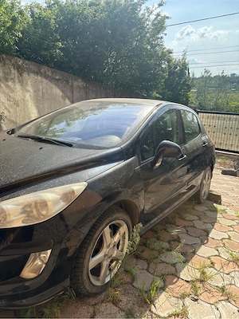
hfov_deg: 53.1
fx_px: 239
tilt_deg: -17.6
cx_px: 120
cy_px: 160
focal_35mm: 26
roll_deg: -1.3
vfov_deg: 67.3
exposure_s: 1/2242
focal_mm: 5.96
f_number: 1.6
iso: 50
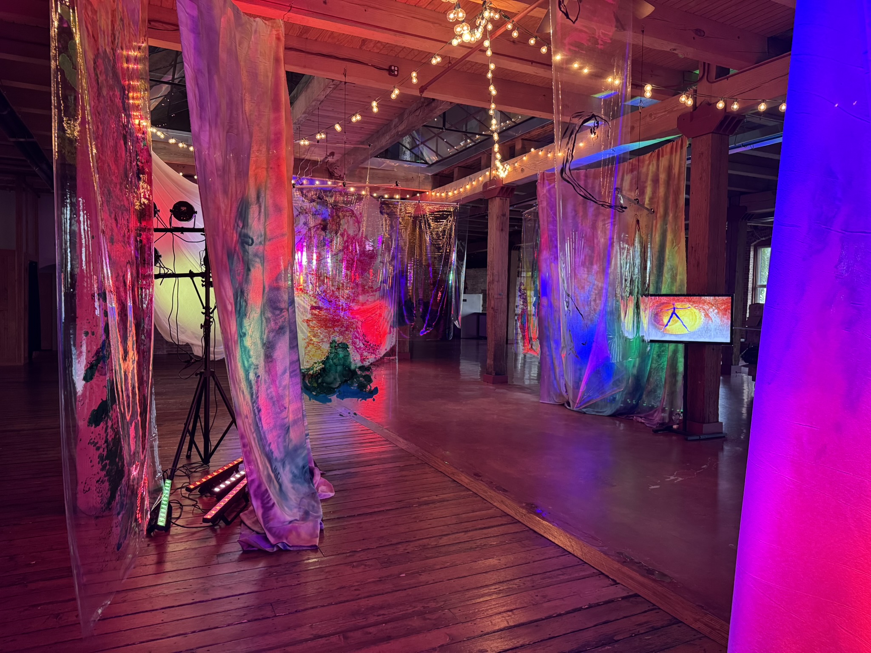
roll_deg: -1.5
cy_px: 326
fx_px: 604
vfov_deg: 56.8
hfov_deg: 71.6
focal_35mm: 24
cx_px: 436
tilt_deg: -2.1
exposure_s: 1/58
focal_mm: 6.76
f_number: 1.78
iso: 640
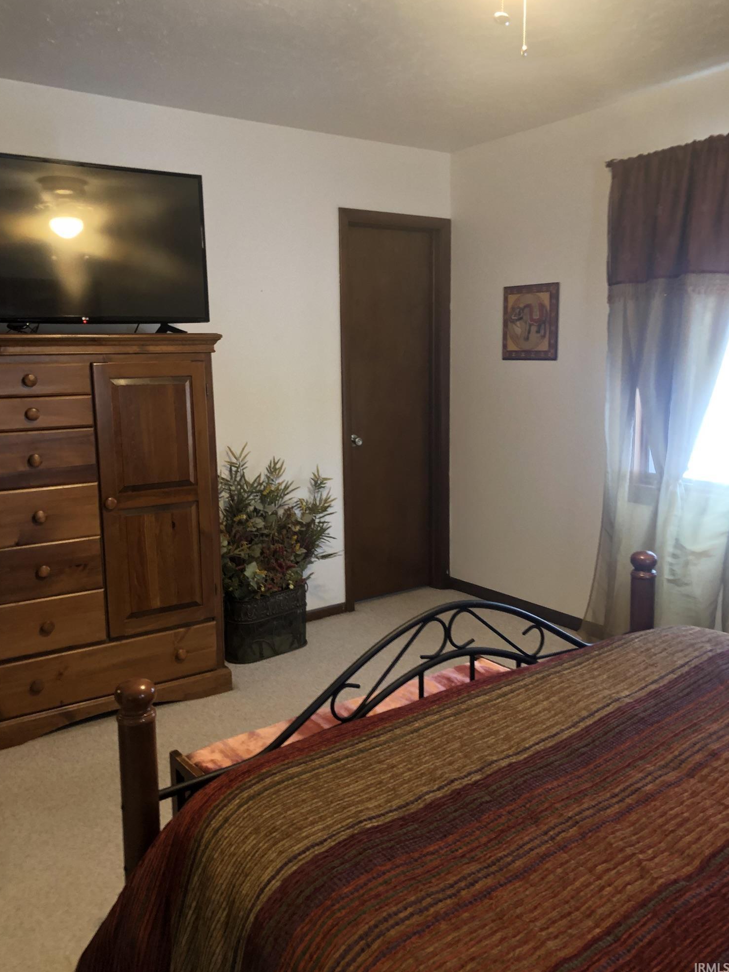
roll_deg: +0.5
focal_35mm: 29
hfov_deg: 48.2
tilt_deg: -9.2
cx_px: 355
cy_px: 474
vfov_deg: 61.6
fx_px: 814
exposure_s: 1/30
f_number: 1.8
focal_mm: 3.99
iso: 400
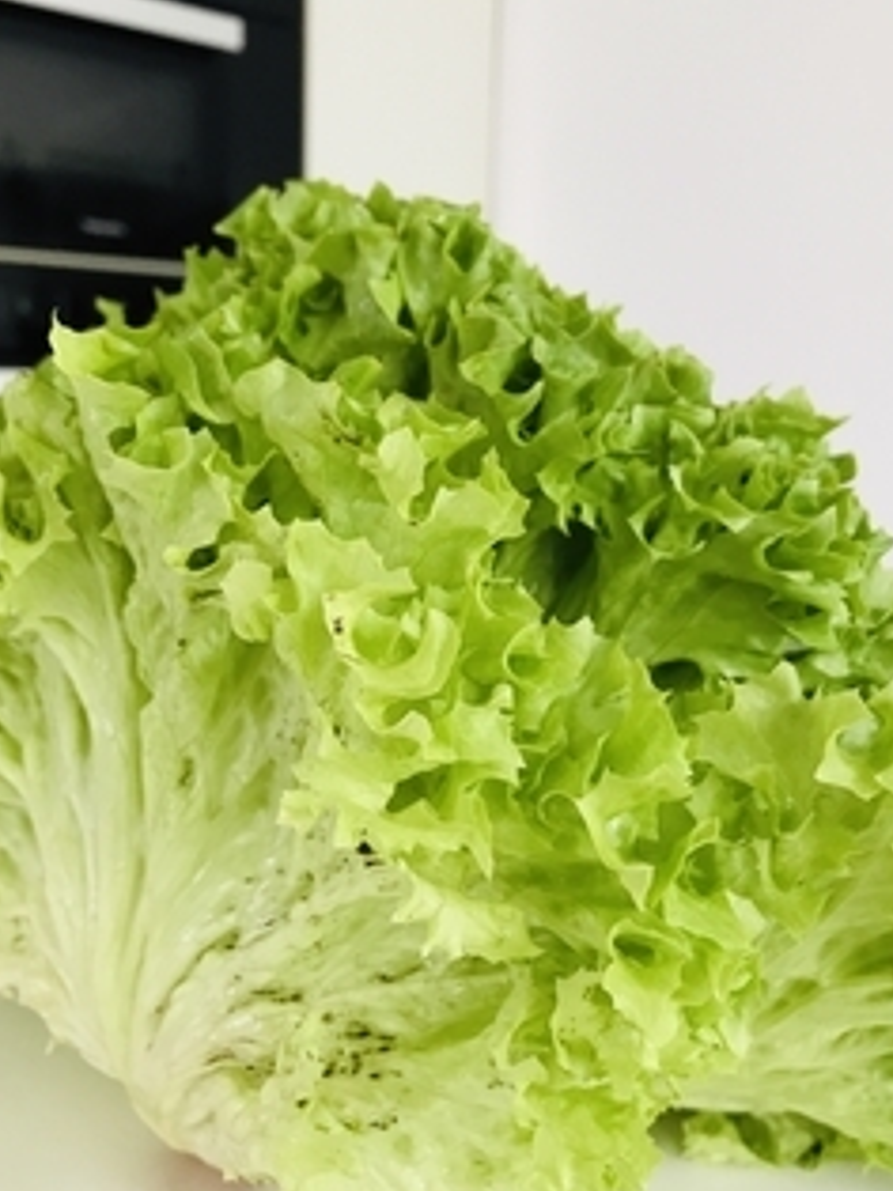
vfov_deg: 56.8
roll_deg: -1.3
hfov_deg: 44.1
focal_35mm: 32
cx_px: 469
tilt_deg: -7.9
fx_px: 1101
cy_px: 586
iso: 40
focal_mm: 3.99
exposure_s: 1/33
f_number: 1.8
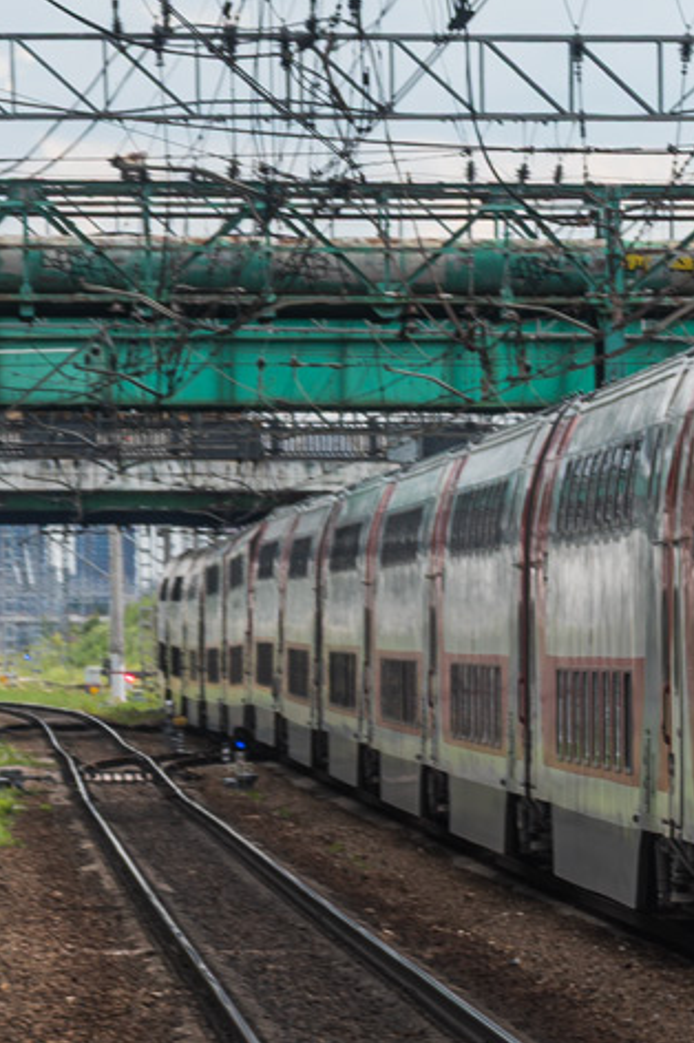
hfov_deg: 5.2
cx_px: 1651
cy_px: 375
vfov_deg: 8.1
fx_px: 7355
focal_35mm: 254
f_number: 11
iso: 200
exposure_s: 1/200
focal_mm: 80
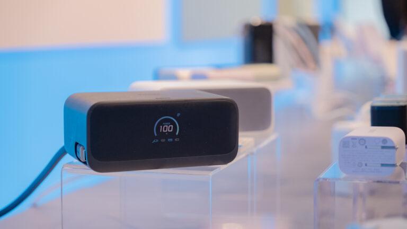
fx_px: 848
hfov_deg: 27.0
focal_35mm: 79
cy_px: 114
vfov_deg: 15.4
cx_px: 204
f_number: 2.8
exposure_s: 1/150
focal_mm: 50
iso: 500
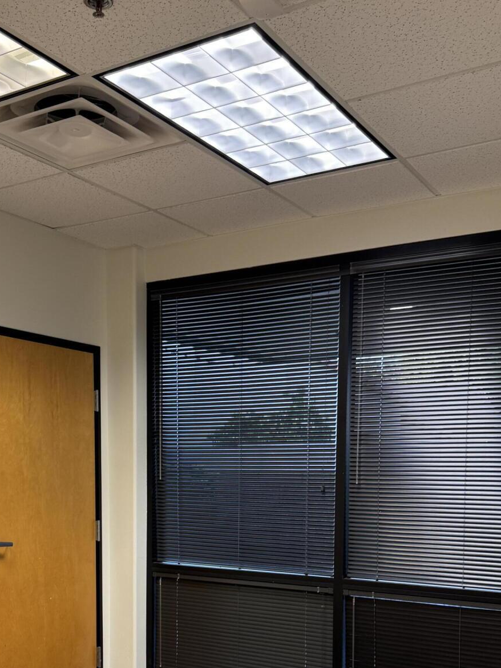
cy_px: 533
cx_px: 192
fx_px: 791
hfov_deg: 35.0
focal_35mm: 41
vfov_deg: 43.6
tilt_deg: -4.9
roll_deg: +0.1
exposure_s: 1/60
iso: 125
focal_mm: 6.76
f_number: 1.78
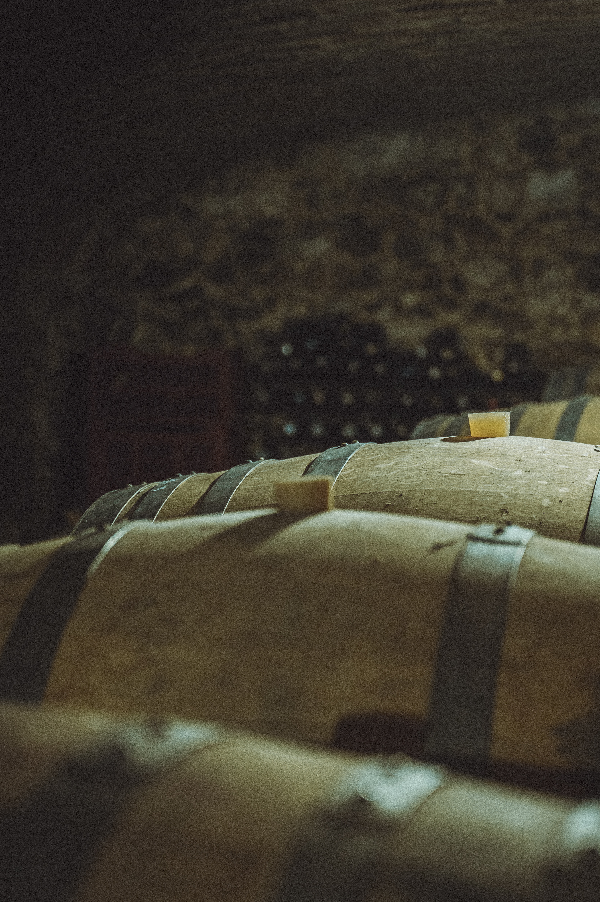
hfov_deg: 16.2
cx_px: 352
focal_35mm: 84
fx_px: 2103
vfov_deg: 24.2
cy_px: 519
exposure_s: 1/60
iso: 3200
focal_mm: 69
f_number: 2.8
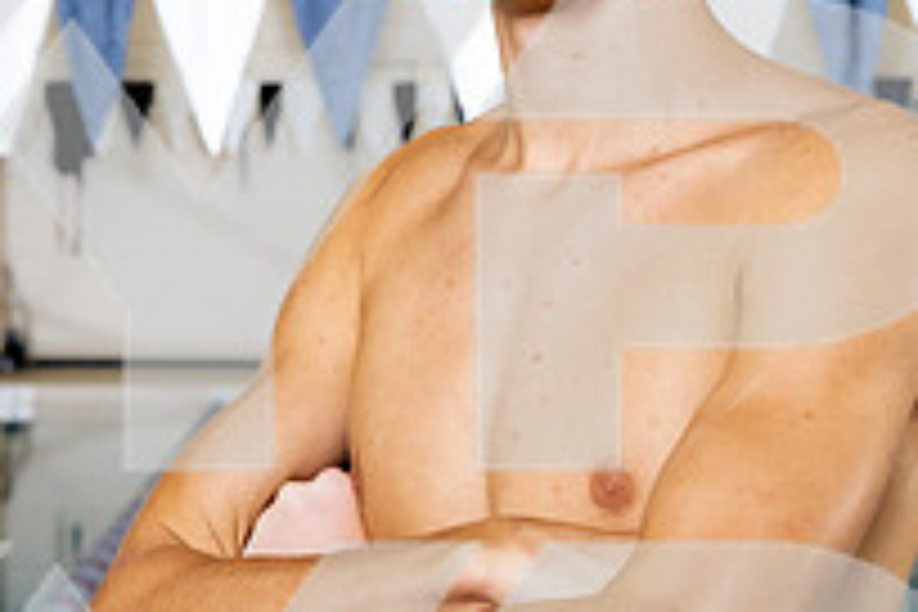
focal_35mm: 142
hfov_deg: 14.4
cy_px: 236
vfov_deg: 9.7
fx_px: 3621
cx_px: 387
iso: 320
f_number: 5.6
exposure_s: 1/250
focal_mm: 50
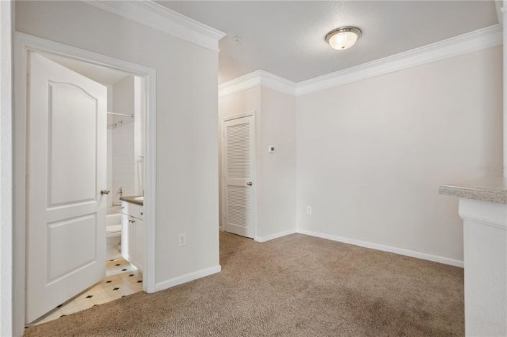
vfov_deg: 65.9
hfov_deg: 88.5
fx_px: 260
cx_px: 254
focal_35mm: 18
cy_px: 168
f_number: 9
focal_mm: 18.5
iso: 200
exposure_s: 1/3.33
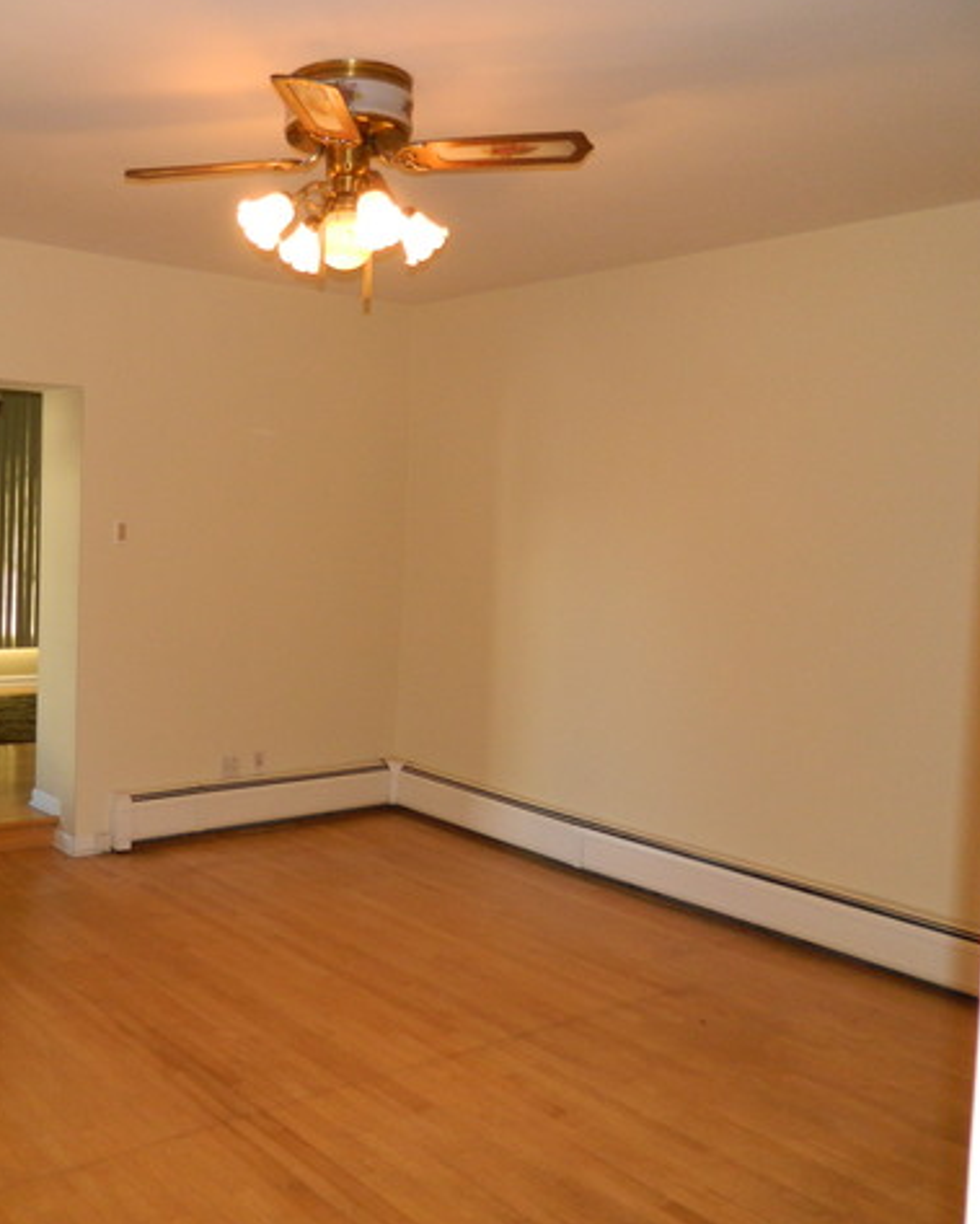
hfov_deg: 43.0
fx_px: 1195
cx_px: 233
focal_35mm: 33
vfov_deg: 54.2
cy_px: 606
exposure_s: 1/30
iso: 200
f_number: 3.1
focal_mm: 4.5
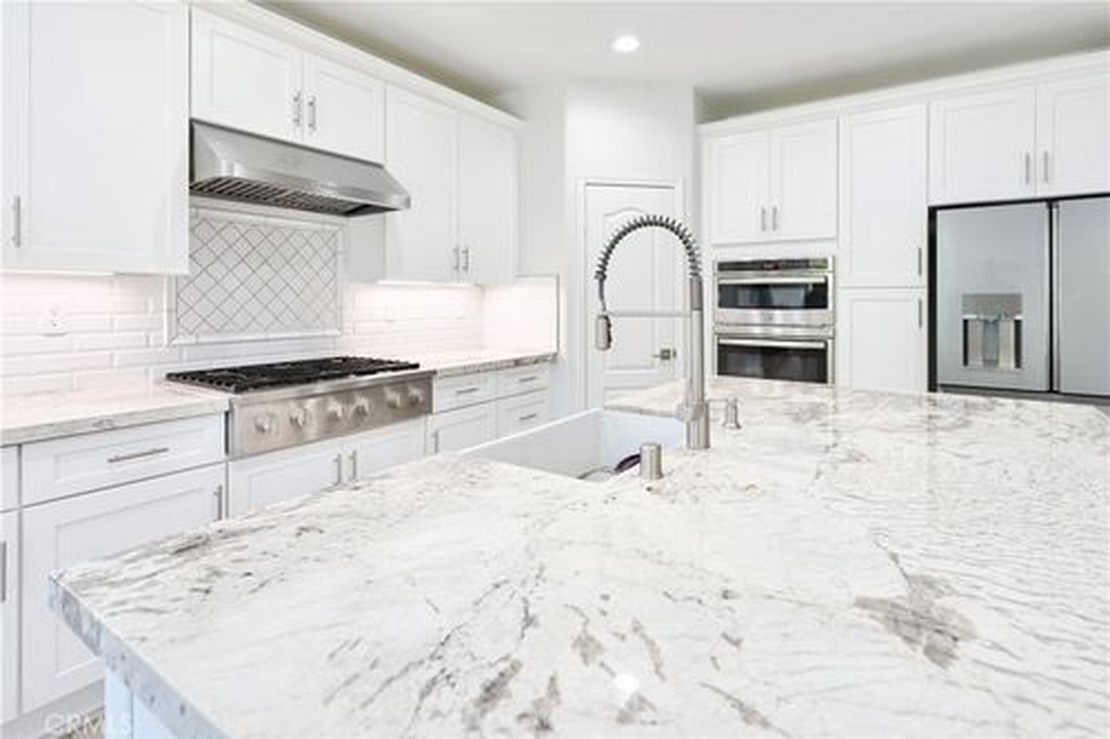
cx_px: 555
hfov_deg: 93.3
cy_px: 370
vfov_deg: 70.4
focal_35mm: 17
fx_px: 524
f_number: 4
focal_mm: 17
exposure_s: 1/13
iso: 125
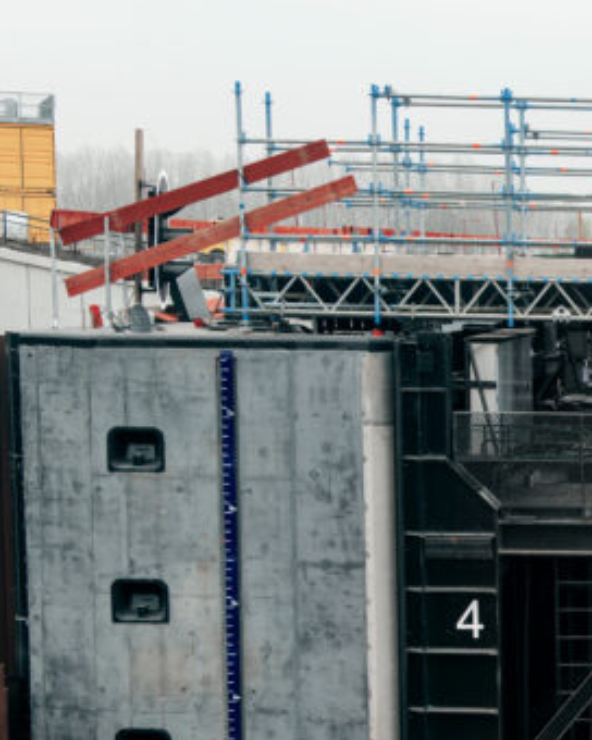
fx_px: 2475
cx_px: 864
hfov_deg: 13.0
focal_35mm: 113
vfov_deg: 16.7
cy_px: 684
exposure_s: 1/30
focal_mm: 40
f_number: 5.6
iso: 80
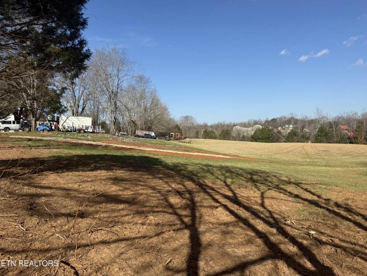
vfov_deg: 56.8
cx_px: 184
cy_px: 138
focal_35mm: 24
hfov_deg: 71.6
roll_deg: -0.3
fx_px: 254
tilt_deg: +1.0
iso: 80
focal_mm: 6.76
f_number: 1.78
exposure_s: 1/5319
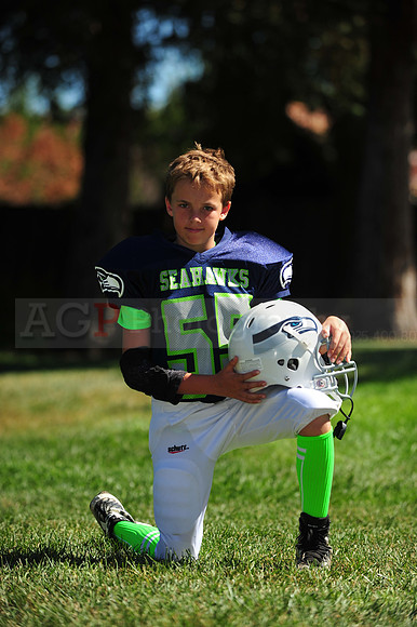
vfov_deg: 11.8
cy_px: 314
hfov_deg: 7.8
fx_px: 3044
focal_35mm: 175
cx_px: 208
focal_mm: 175
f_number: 4.5
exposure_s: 1/3200
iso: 400
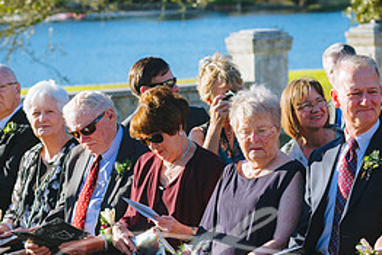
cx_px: 194
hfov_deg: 13.2
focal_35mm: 155
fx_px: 1646
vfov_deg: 8.9
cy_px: 125
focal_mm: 70
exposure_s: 1/1250
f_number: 4.5
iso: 200
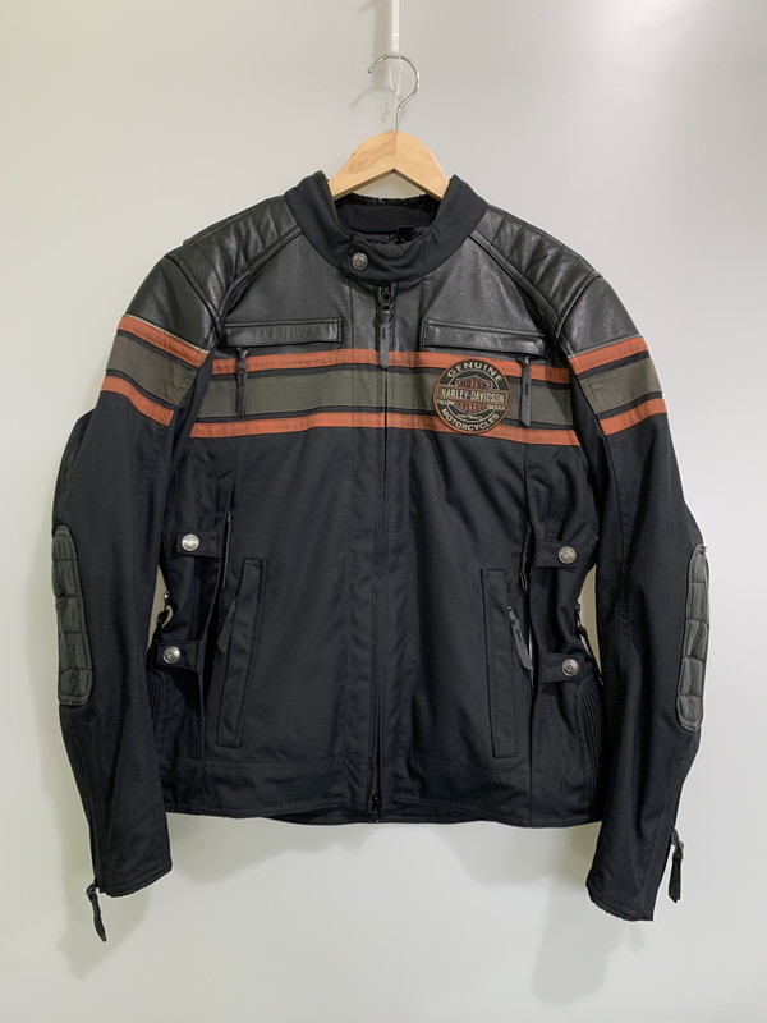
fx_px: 768
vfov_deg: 67.3
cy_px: 512
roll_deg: +0.6
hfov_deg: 53.1
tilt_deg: -18.5
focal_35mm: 26
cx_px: 384
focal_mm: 4.25
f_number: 1.8
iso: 320
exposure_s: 1/60
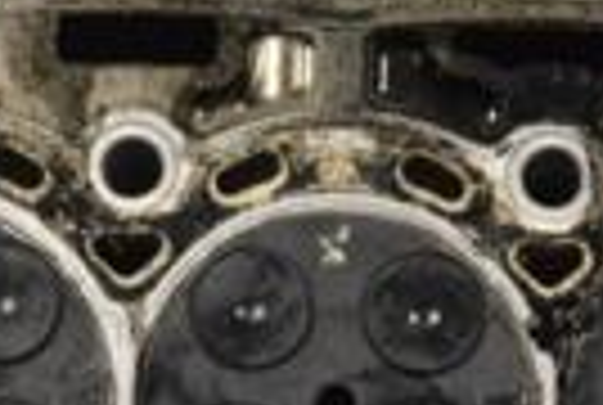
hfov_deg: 10.2
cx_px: 495
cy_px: 405
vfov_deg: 6.8
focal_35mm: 201
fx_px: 3374
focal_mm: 30
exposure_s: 1/320
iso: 3200
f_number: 9
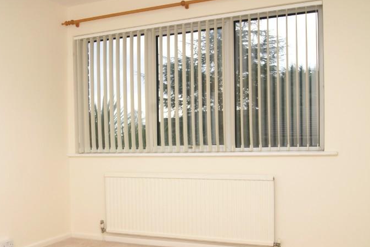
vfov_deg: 32.4
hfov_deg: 46.9
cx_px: 137
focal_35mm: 41
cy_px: 163
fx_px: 422
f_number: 9
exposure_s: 1/160
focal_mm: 18
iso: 400
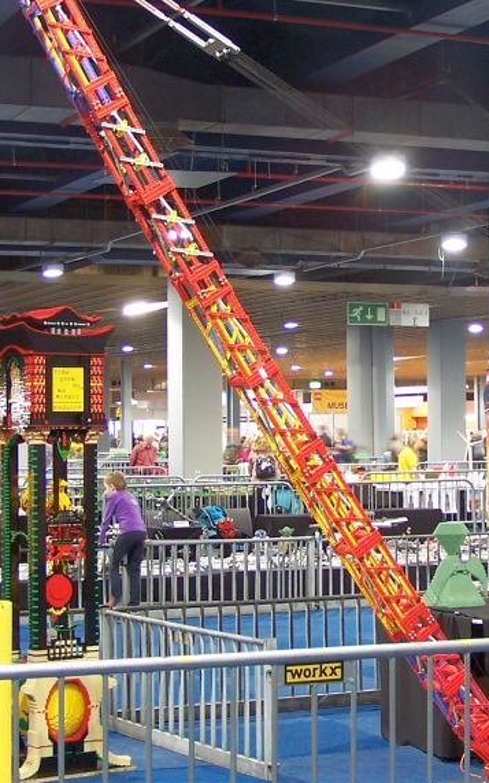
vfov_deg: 27.1
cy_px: 361
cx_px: 396
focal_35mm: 76
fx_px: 1620
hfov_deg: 17.0
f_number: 2.8
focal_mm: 6.7
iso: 80
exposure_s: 1/2
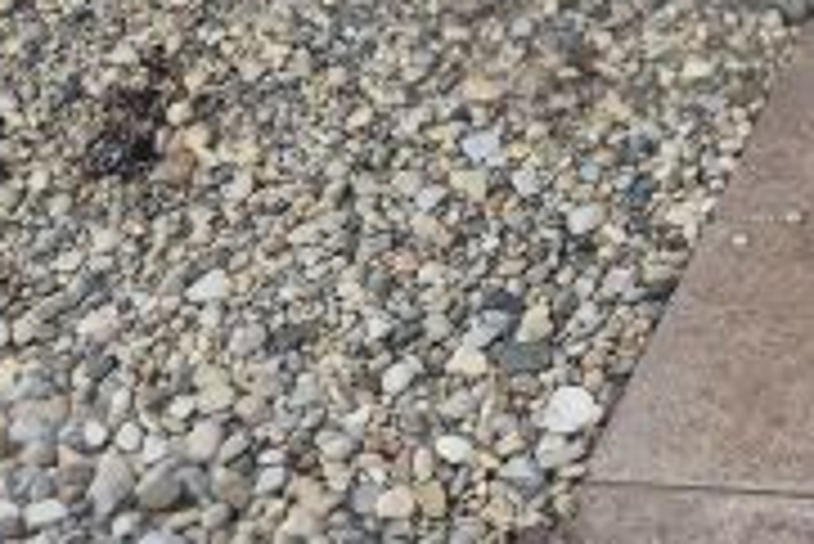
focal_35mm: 88
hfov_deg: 20.0
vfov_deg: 15.1
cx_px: 1217
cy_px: -99
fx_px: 1991
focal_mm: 5.4
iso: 25
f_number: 1.8
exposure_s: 1/408
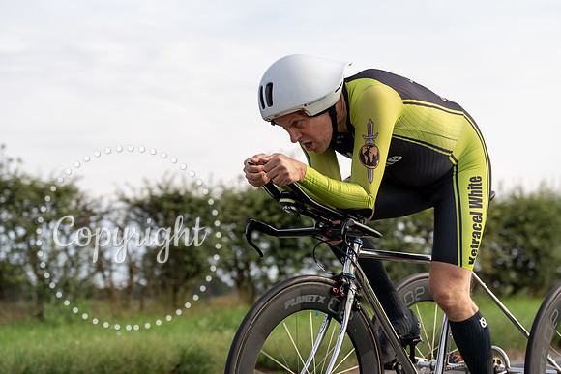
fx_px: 1294
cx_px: 280
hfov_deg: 24.5
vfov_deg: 16.5
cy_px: 187
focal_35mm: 83
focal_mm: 83
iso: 200
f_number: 4
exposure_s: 1/1000
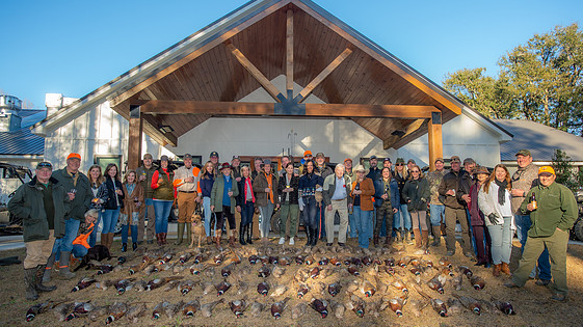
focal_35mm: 26
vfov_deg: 44.3
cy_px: 177
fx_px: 402
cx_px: 294
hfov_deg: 71.9
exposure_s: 1/160
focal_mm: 24
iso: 160
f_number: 4.5
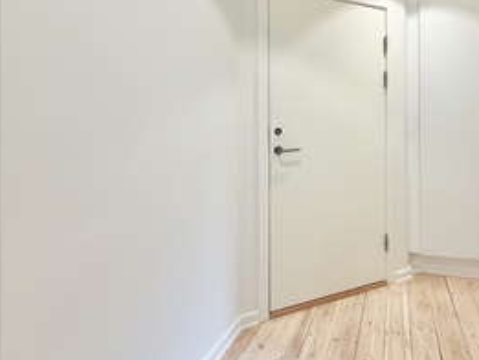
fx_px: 277
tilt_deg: -0.1
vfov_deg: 64.5
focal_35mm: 20
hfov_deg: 78.1
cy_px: 123
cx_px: 333
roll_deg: +0.6
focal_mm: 2.22
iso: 125
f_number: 2.2
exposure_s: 1/100
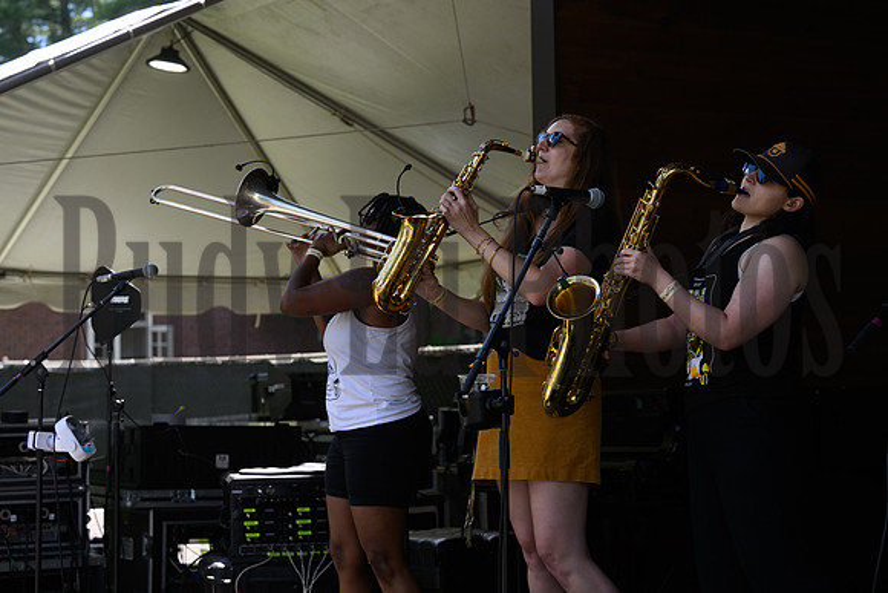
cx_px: 444
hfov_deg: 25.7
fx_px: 1949
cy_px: 296
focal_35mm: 79
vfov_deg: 17.3
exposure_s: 1/1250
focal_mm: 79
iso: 800
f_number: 5.6
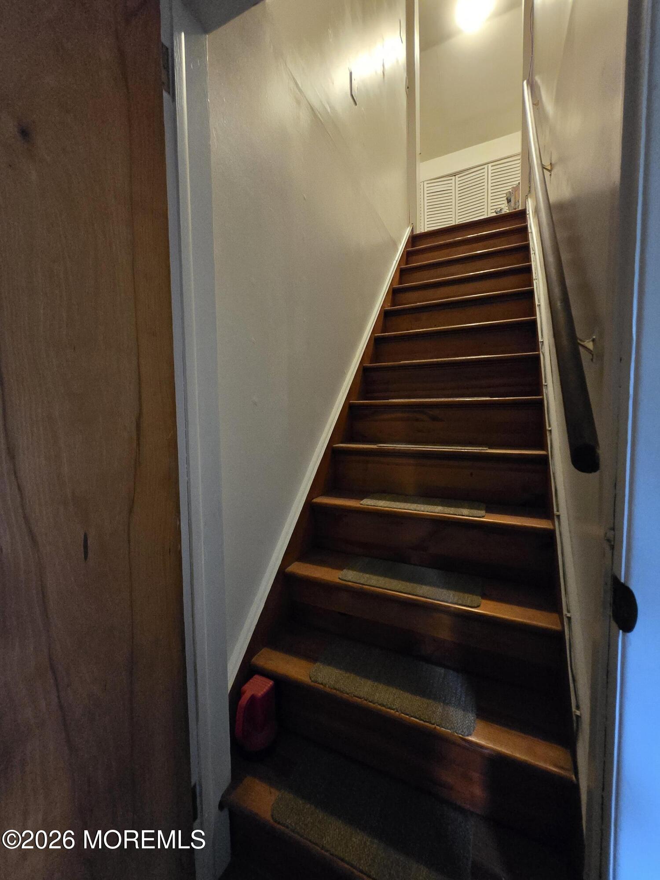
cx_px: 330
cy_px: 440
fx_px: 330
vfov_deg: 106.2
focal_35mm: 13
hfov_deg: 89.9
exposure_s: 1/30
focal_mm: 1.7
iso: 1250
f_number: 2.2
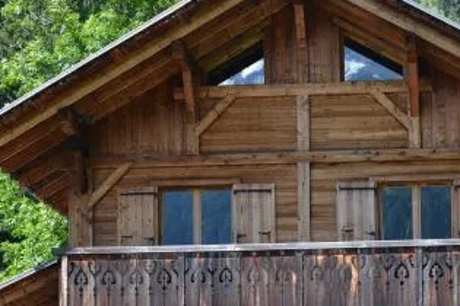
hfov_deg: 13.1
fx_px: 2005
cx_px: 206
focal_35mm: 157
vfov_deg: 8.7
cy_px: 236
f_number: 5.6
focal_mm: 55
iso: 160
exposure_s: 1/125
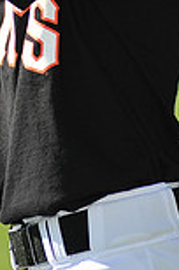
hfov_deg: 2.0
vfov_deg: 3.0
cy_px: -60
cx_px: 65
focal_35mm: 679
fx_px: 5087
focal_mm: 180
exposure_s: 1/1250
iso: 200
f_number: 4.5
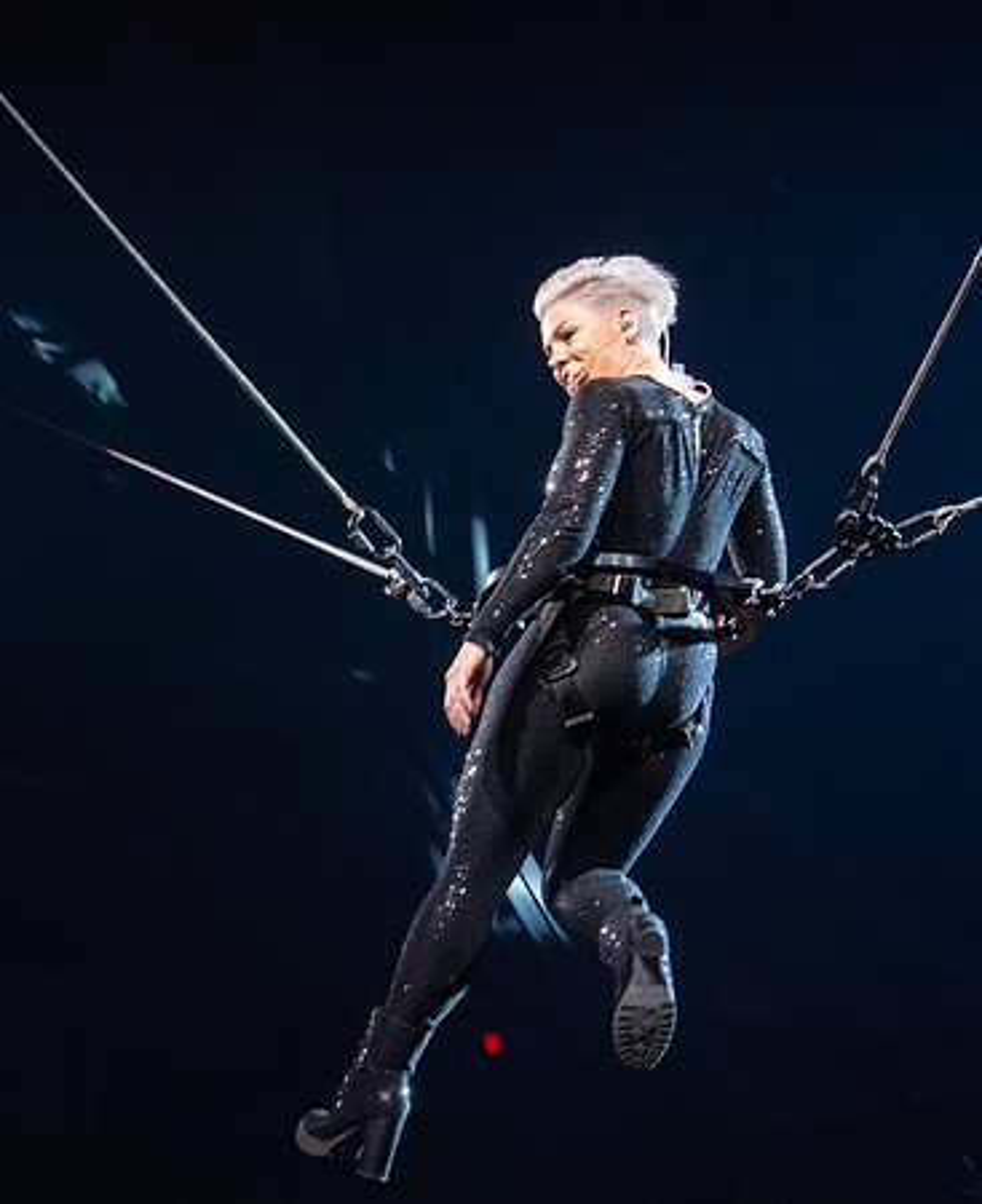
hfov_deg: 13.8
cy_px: 602
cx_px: 372
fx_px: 4050
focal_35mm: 113
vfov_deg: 16.9
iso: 800
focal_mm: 30
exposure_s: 1/200
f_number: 5.6
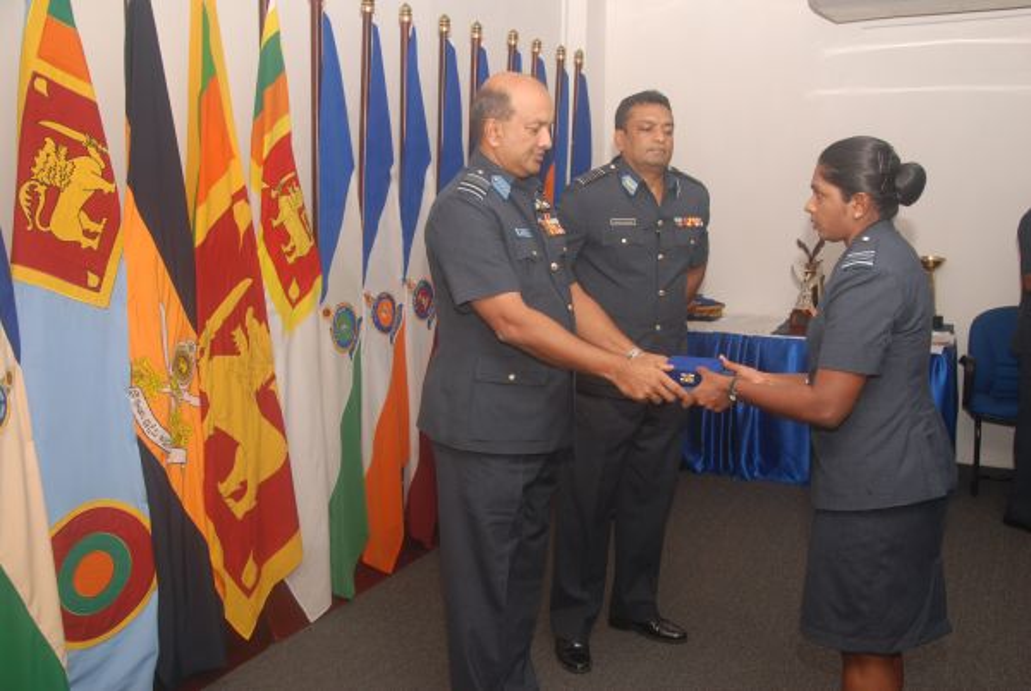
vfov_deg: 35.6
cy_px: 346
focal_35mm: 38
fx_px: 1076
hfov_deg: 51.2
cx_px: 516
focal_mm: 25
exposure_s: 1/100
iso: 400
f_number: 5.6
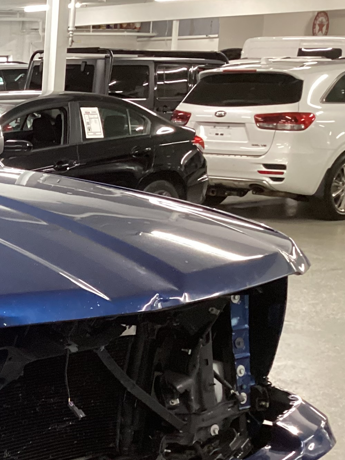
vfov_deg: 25.2
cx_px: -193
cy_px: 364
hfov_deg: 17.2
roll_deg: +0.5
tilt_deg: -17.3
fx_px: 1009
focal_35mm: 76
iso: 400
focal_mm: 3.3
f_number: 2.4
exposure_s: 1/50
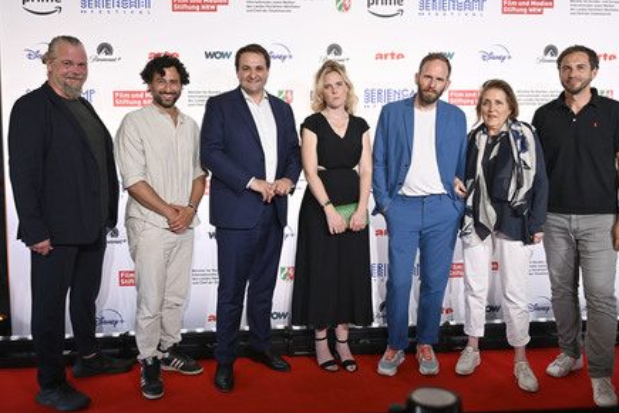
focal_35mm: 29
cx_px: 319
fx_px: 499
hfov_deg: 63.6
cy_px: 204
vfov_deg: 45.0
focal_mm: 28
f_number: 4.5
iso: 1250
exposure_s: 1/250
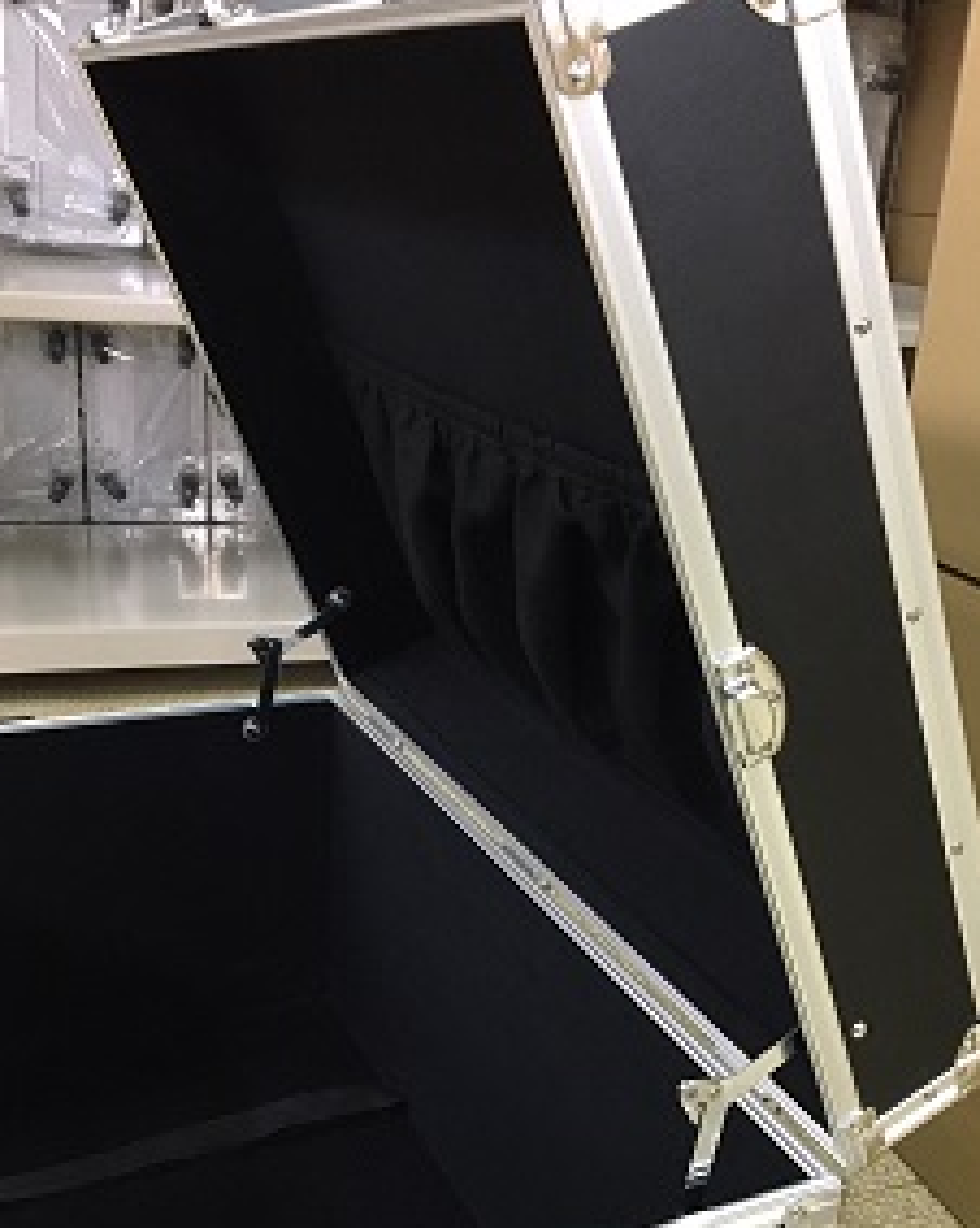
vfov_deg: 45.5
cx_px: 581
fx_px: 1452
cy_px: 755
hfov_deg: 37.2
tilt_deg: -21.0
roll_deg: -2.8
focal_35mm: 40
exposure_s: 1/20
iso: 200
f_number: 2.2
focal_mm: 4.15
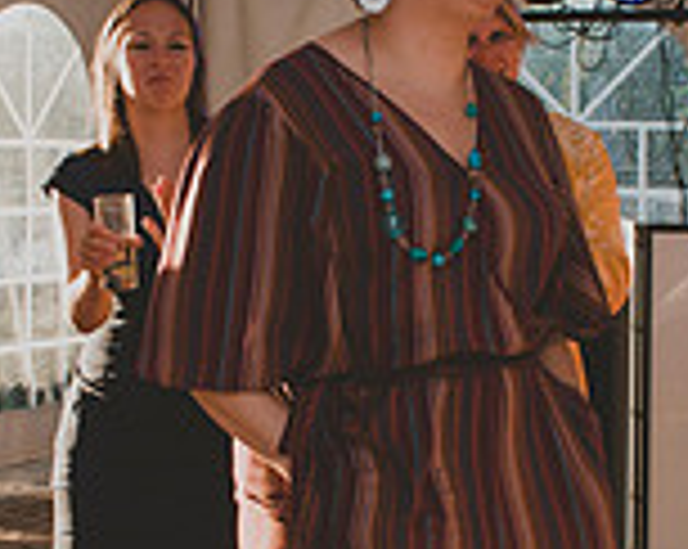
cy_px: 331
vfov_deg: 12.5
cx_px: 328
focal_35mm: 123
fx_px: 2501
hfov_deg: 15.7
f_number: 5.6
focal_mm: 23
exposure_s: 1/125
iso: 180
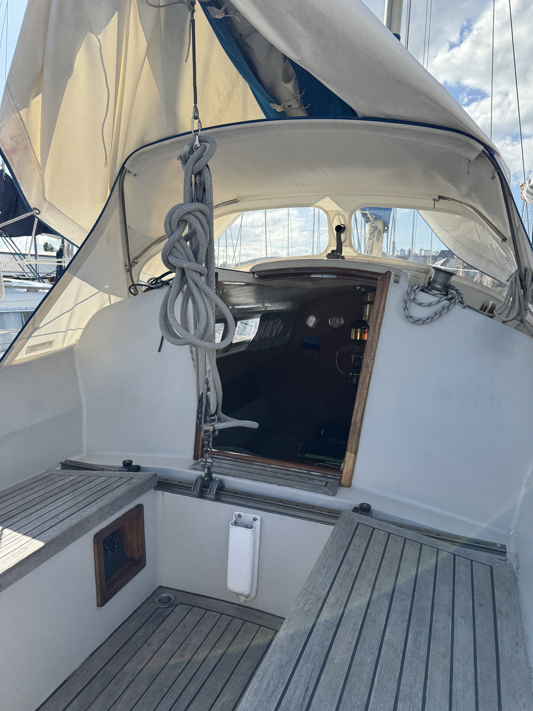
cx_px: 266
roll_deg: +0.0
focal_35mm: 24
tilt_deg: -7.8
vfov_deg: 71.6
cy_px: 356
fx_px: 493
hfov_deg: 56.8
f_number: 1.78
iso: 80
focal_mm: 6.76
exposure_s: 1/2415
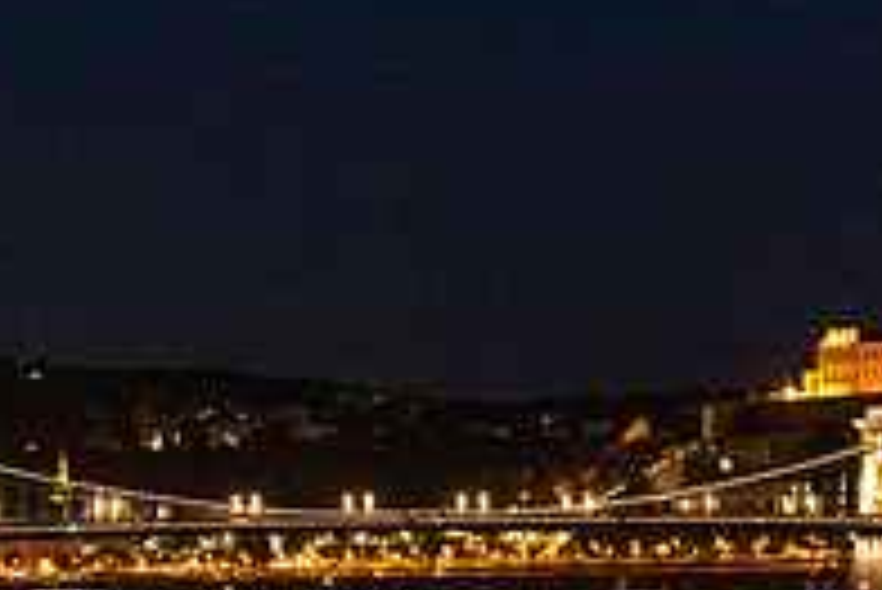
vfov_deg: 10.3
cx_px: 670
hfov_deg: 15.3
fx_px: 3261
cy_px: 385
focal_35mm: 133
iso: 5000
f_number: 2.8
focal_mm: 45
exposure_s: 1/100
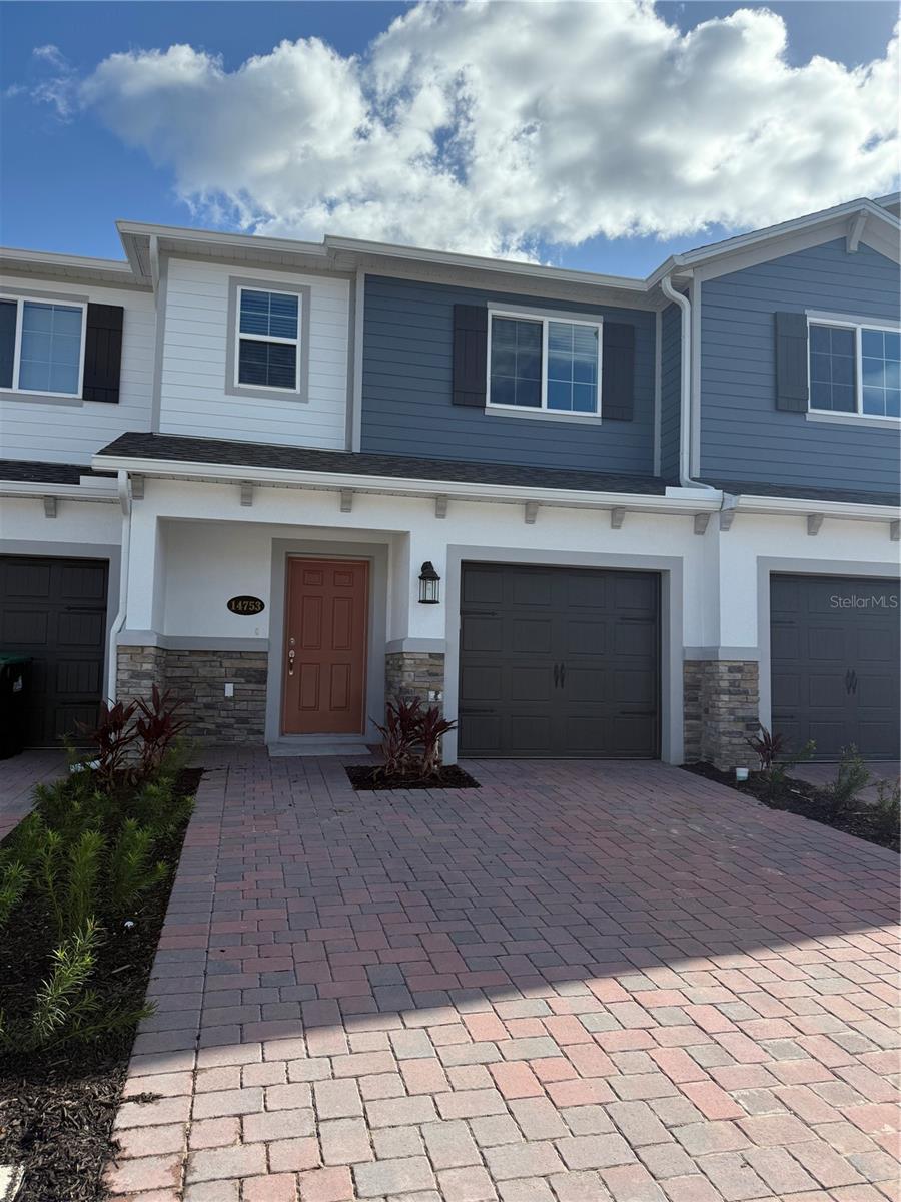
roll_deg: -0.7
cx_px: 450
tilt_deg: +5.3
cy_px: 601
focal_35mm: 24
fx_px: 833
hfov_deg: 56.8
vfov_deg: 71.6
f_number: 1.78
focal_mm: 6.76
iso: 100
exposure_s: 1/6711
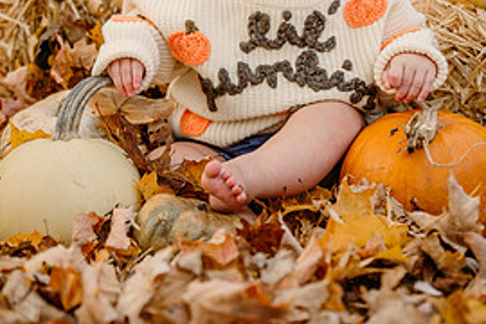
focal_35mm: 133
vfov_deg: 10.2
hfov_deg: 15.4
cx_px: 241
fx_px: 1795
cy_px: -15
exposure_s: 1/500
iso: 250
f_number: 2.5
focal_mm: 62
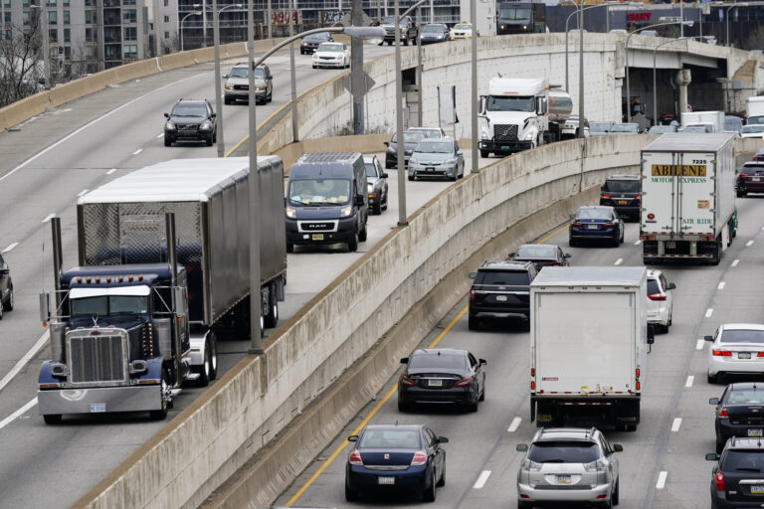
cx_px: 382
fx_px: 5050
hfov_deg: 8.7
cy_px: 254
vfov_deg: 5.8
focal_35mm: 238
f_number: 9
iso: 400
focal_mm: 238
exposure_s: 1/400
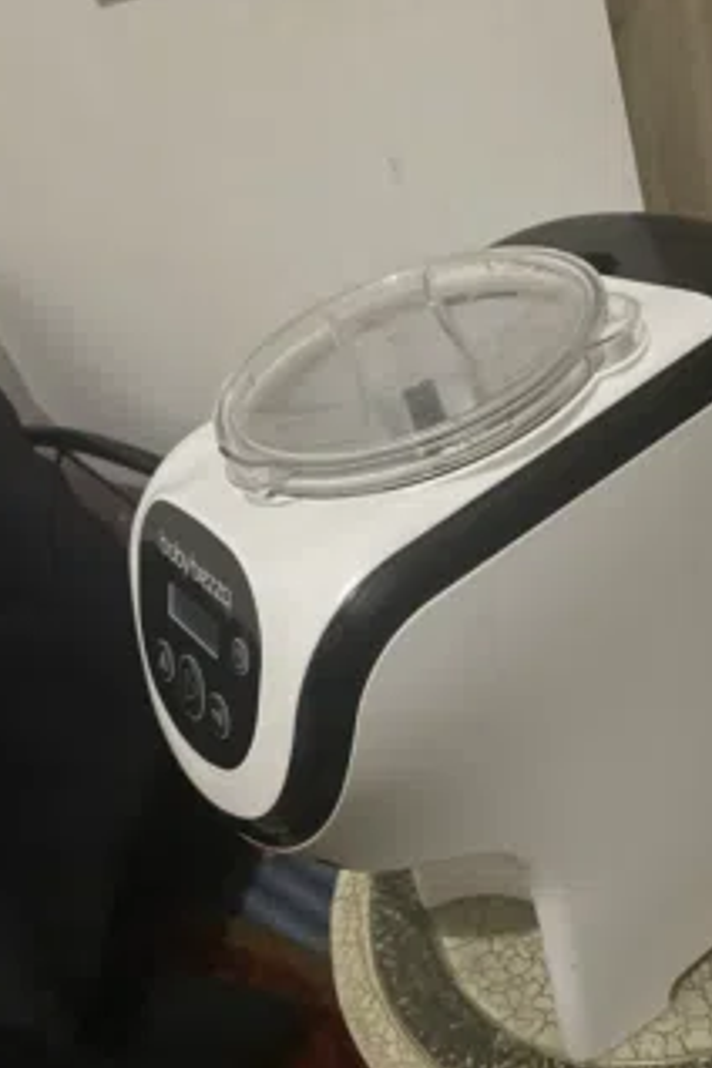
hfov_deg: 38.8
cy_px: 601
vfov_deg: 55.6
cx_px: 403
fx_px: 1009
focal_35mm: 34
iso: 1000
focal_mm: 4.2
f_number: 1.6
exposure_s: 1/20
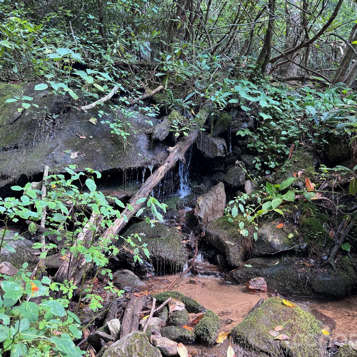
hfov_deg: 55.6
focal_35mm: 29
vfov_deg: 55.6
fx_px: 338
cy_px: 175
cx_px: 192
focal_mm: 6.76
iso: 200
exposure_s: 1/61
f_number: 1.78
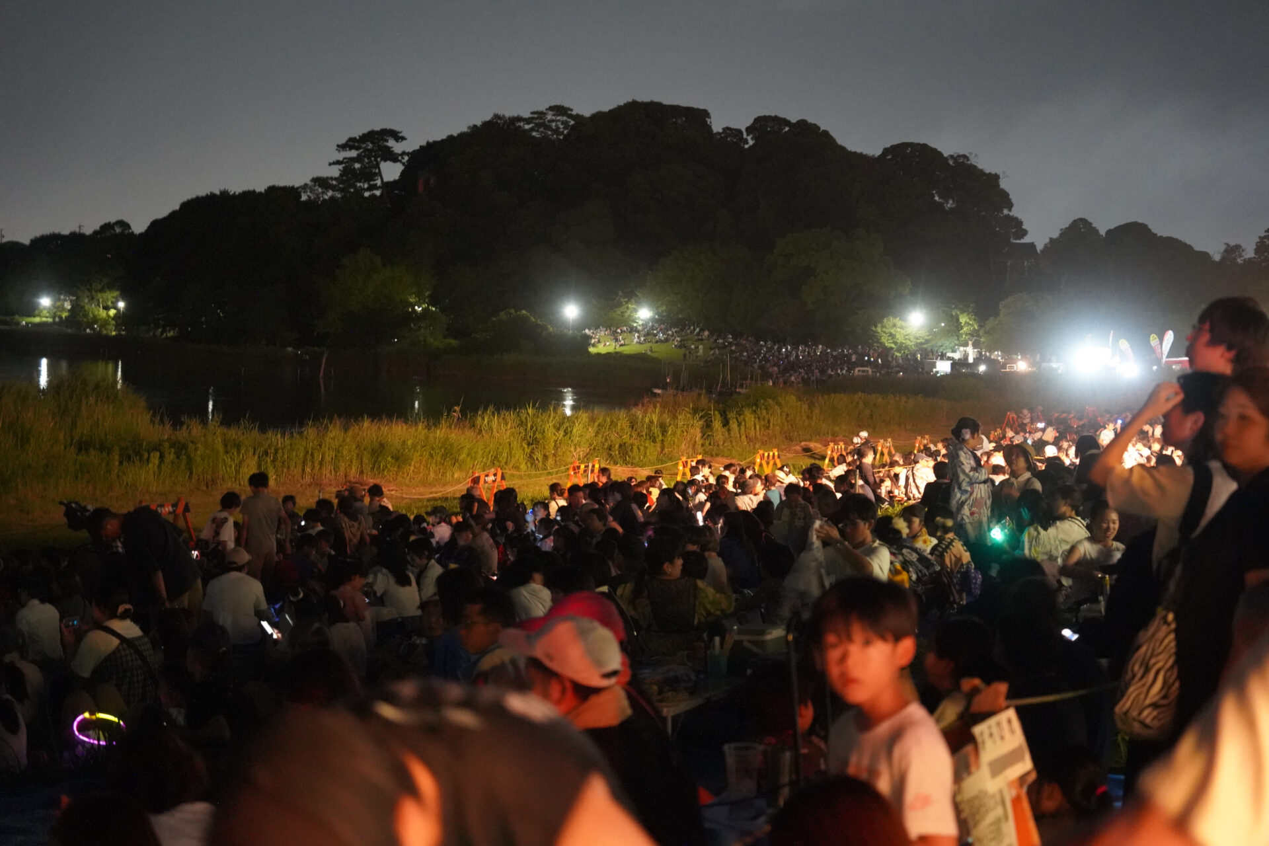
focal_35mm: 58
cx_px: 634
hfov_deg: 34.5
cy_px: 423
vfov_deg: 23.4
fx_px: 2044
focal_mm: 58
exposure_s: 1/6
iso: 12800
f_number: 4
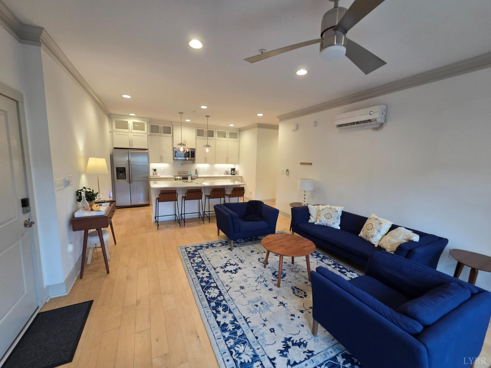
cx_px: 246
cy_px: 184
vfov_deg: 89.9
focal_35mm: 13
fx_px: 184
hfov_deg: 106.2
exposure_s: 1/60
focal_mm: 2.2
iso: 200
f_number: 2.2
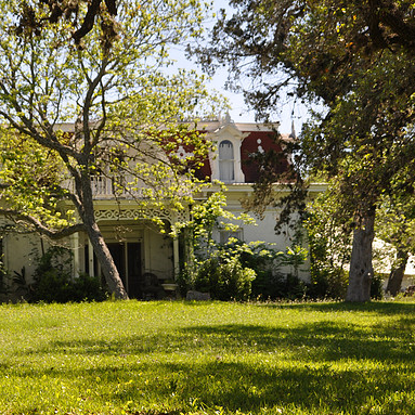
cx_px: 120
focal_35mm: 108
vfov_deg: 16.1
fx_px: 1465
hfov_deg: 16.1
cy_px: 208
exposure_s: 1/200
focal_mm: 56
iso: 200
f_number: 7.1
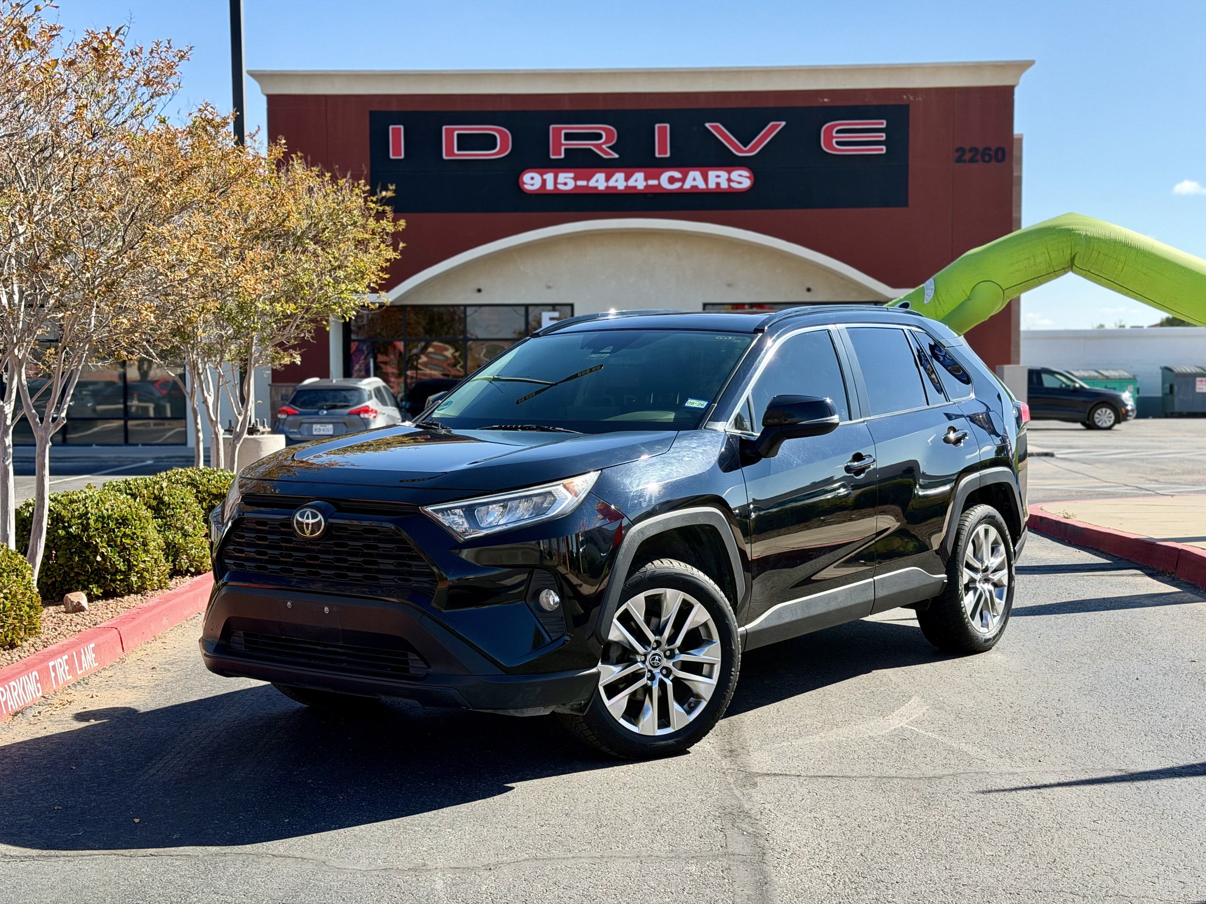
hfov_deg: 39.7
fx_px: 1672
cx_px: 603
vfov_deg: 30.3
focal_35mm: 48
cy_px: 452
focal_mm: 6.76
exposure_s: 1/2342
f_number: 1.78
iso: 100
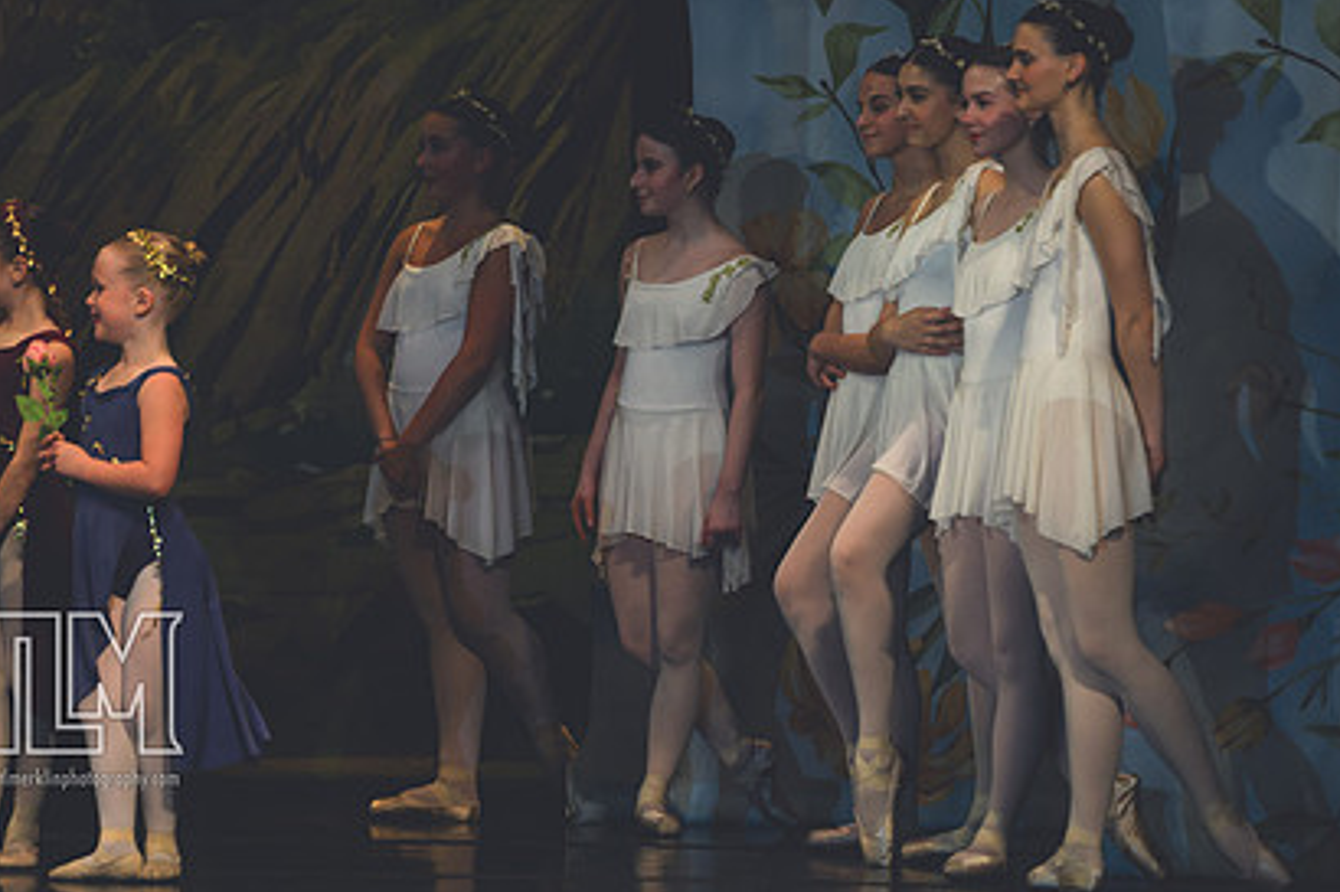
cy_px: 307
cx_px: 778
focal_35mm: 424
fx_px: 15775
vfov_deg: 3.2
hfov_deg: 4.9
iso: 640
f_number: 2.8
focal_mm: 200
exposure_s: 1/500
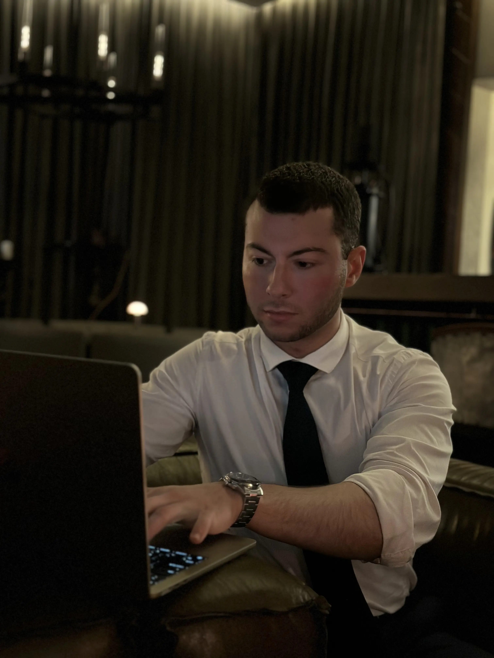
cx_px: 247
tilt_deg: -1.5
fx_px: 913
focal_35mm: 48
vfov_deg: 39.7
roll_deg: -3.6
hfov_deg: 30.3
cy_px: 329
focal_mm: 6.86
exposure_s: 1/36
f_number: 1.78
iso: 500
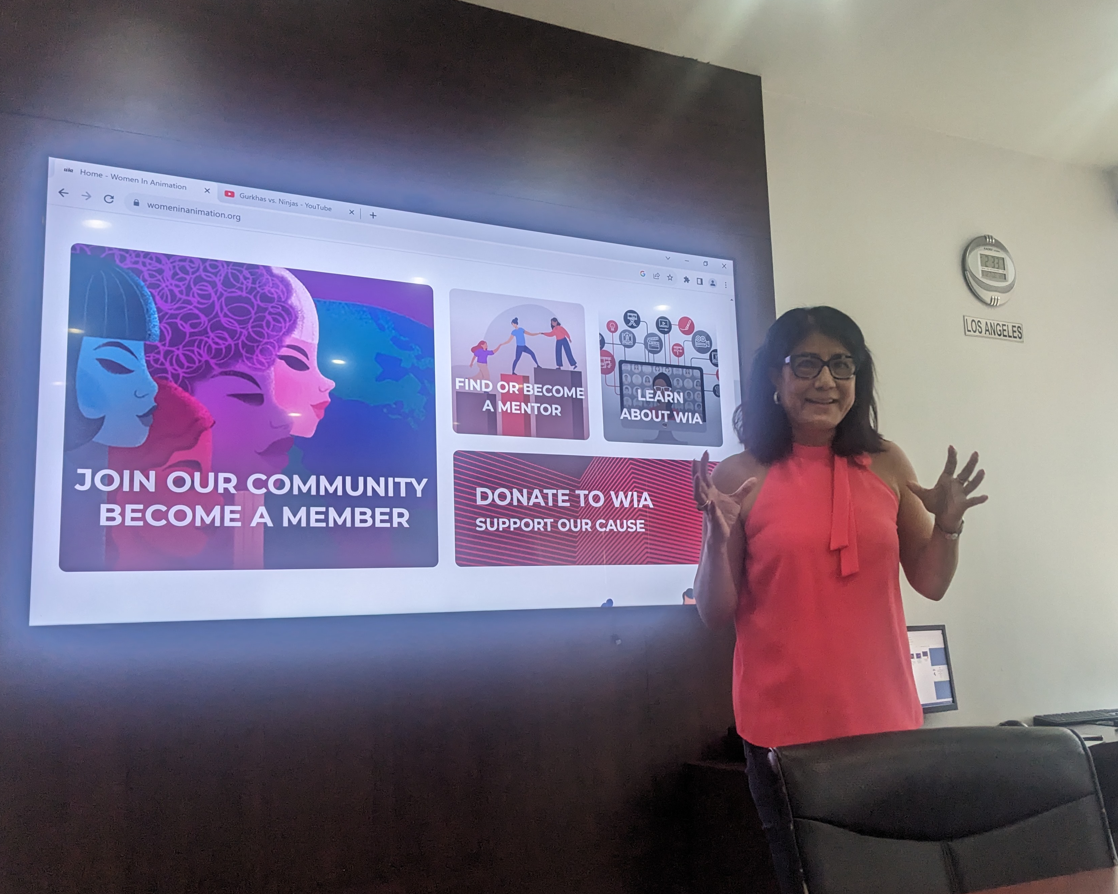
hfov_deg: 55.6
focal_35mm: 32
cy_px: 463
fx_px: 1059
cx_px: 590
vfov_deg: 45.8
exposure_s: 1/99.9
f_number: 1.73
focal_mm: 4.38
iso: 236
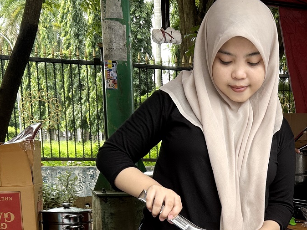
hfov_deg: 29.2
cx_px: 290
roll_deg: -0.5
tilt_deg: -11.1
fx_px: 559
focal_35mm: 63
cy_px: 253
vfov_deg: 22.0
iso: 50
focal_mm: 5.7
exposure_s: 1/431
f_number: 1.5
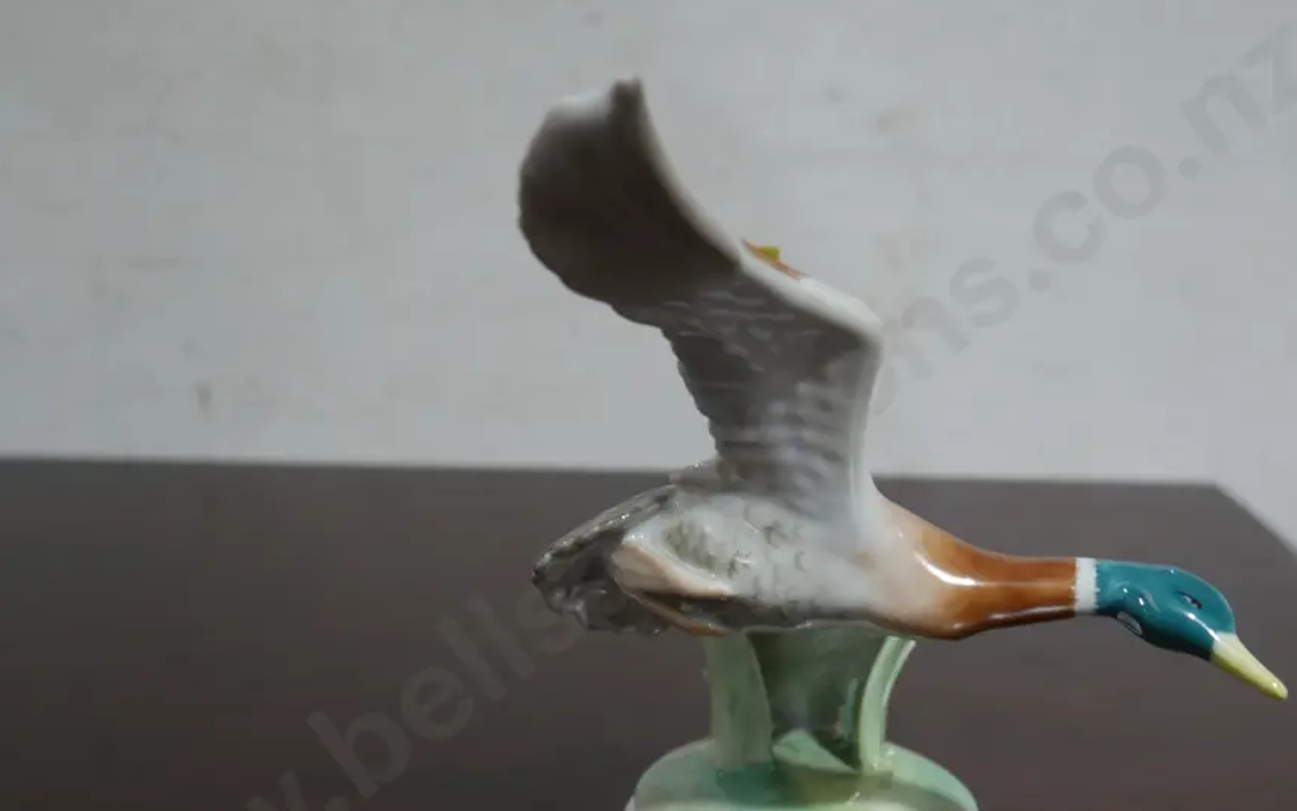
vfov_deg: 25.3
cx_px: 678
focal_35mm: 51
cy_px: 520
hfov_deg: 39.6
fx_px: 1803
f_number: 4.5
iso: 500
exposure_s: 1/60
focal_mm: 20
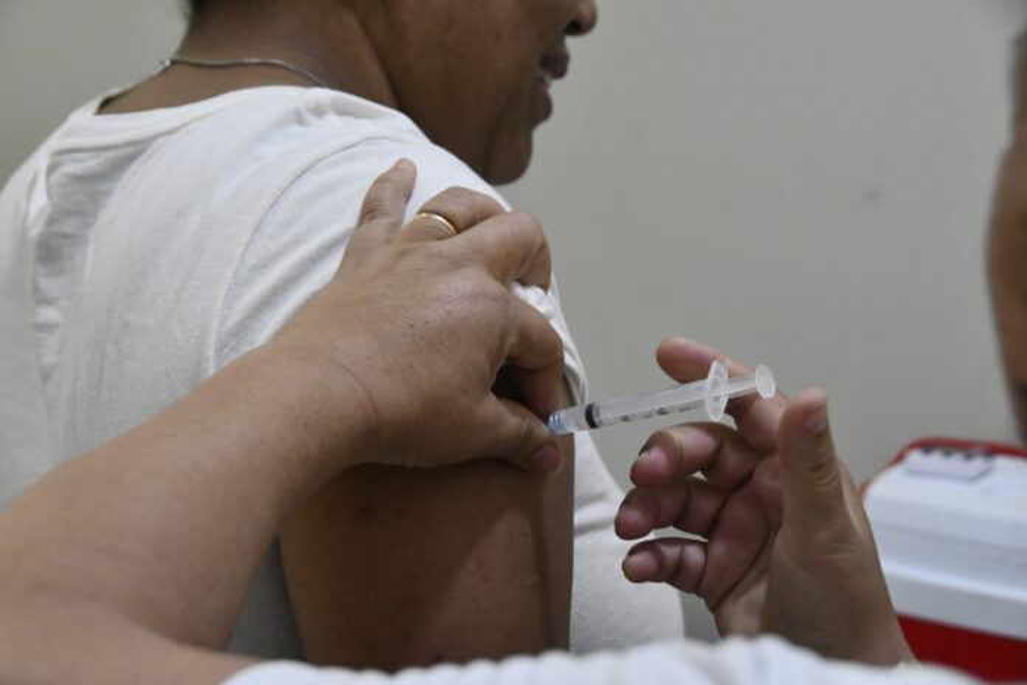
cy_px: 342
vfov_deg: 16.7
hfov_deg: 24.8
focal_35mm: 82
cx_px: 514
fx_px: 2339
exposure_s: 1/320
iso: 5000
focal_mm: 55
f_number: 7.1
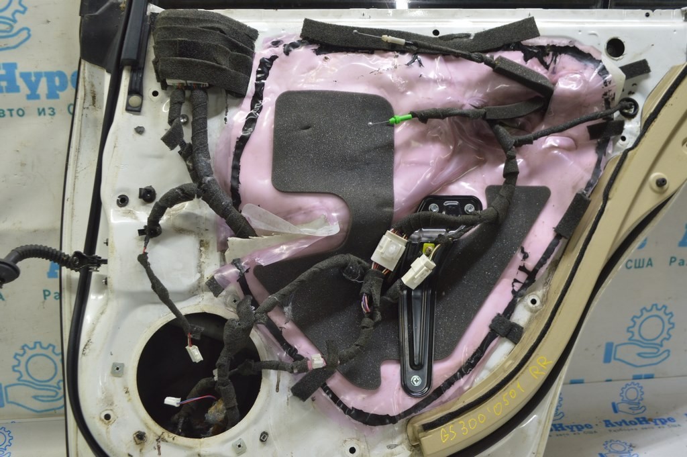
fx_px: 715
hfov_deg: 51.3
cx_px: 344
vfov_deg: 35.4
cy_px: 228
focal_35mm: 38
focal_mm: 25
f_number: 5.6
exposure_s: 1/20
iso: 400
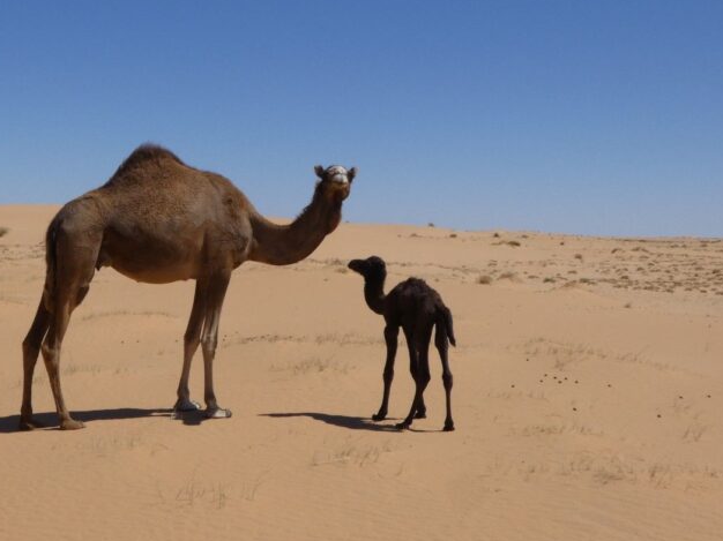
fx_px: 1127
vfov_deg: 26.8
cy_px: 176
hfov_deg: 35.3
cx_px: 268
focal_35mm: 54
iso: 80
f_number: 5.6
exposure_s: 1/1000
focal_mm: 6
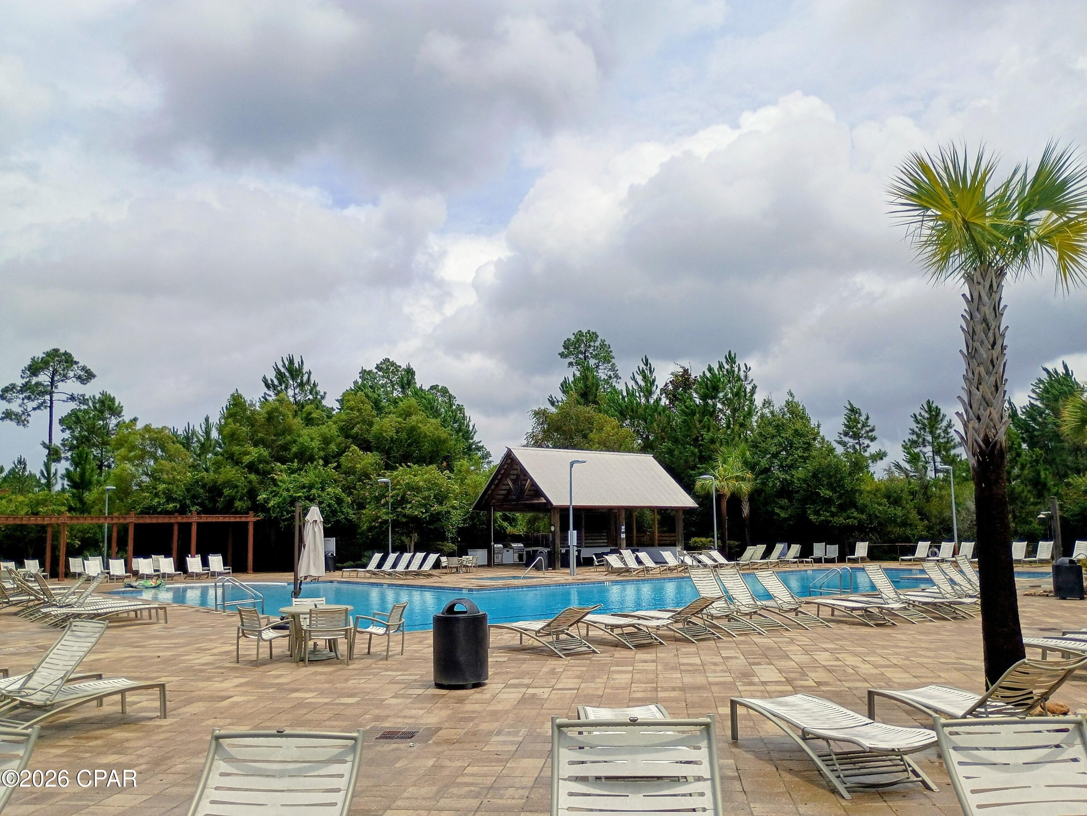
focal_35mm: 29
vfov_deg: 48.2
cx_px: 544
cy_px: 408
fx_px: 911
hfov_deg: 61.7
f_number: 1.8
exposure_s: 1/1866
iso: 100
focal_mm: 4.27
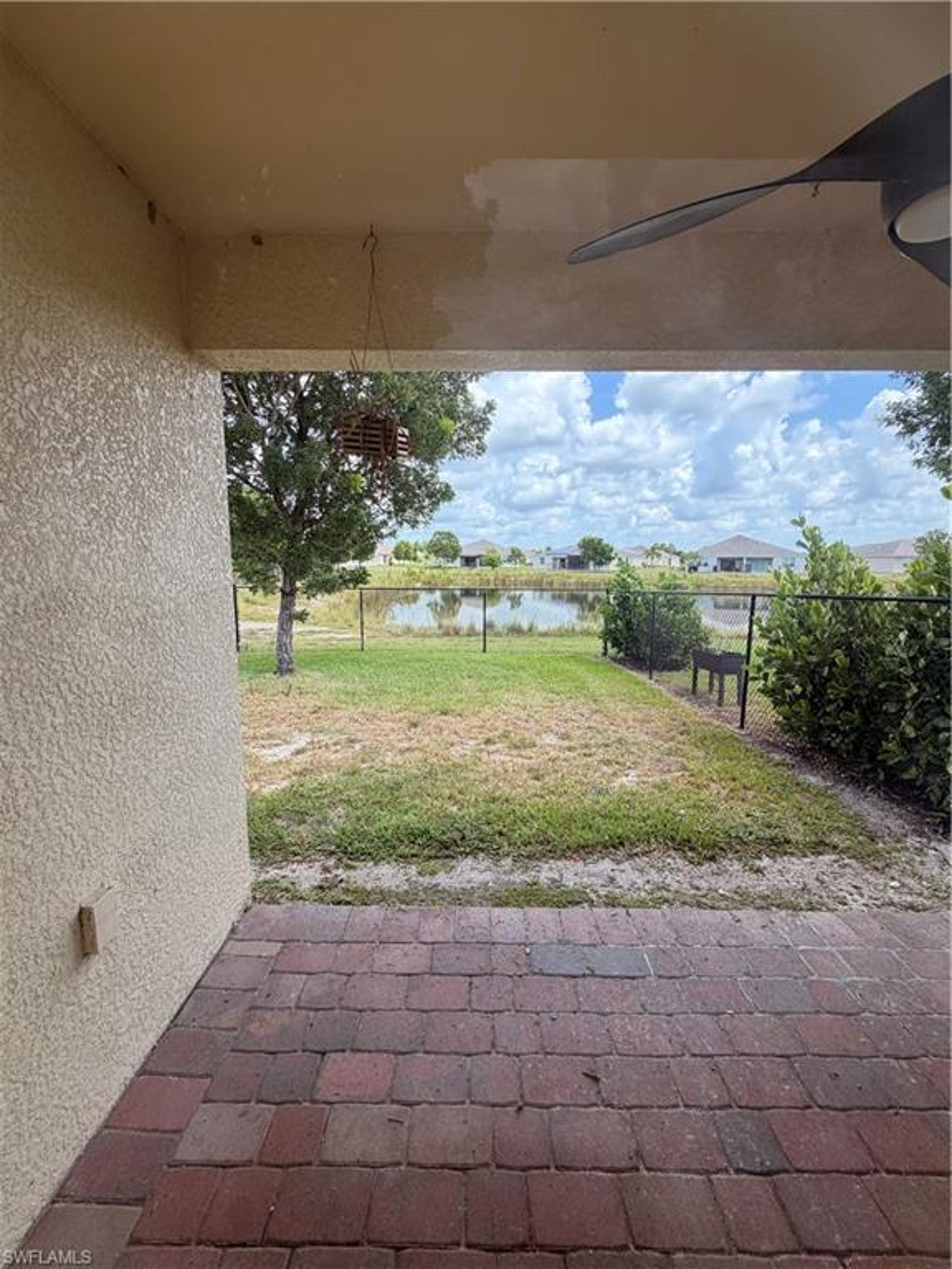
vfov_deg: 102.1
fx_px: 513
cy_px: 634
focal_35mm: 14
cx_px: 476
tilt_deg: -8.5
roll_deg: -0.1
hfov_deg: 85.7
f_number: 2.2
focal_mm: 2.22
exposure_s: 1/289
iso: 50
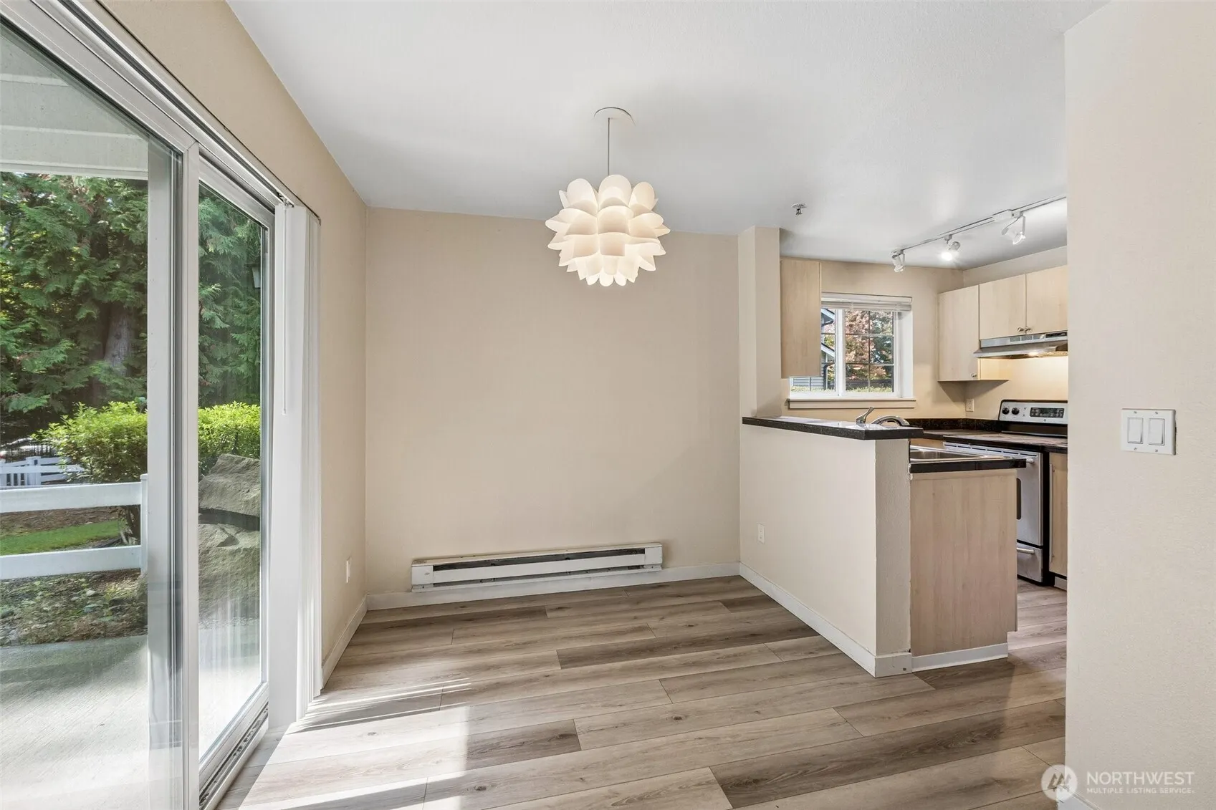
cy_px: 405
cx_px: 608
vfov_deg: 77.3
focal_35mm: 15
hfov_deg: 100.4
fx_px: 507
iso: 250
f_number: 9
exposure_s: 1/10
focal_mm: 10
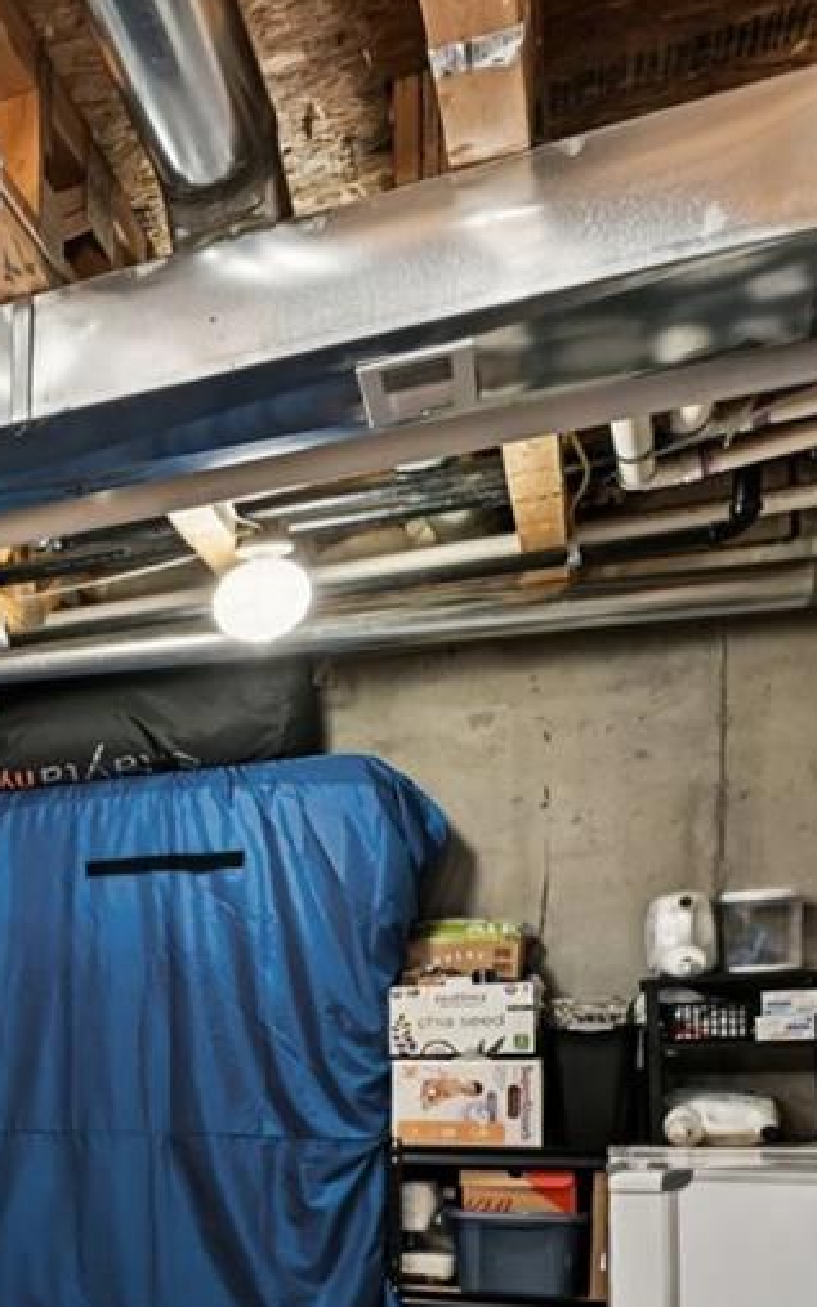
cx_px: -858
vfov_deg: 42.6
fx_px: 1603
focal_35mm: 45
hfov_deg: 18.1
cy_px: 1018
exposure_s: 1/2.5
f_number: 11
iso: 400
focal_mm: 14
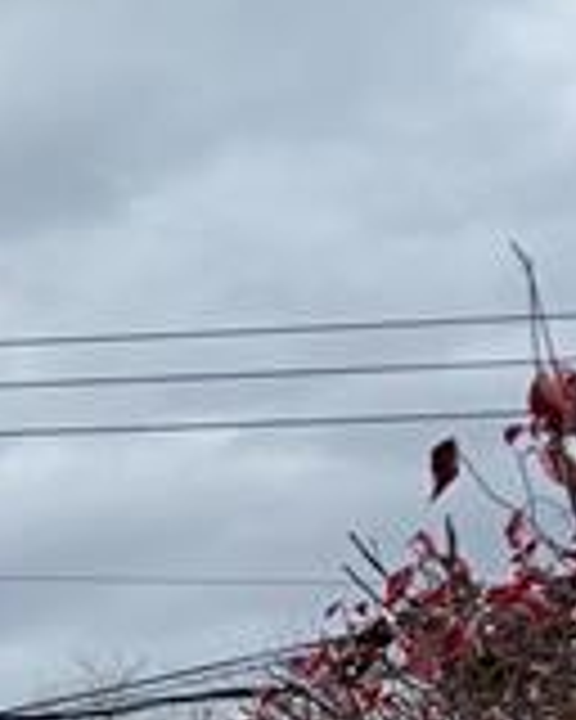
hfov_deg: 7.3
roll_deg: -1.2
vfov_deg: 10.7
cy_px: 1526
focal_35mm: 162
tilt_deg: -1.0
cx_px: -1634
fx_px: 3452
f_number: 1.8
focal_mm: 4.25
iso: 25
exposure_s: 1/1250
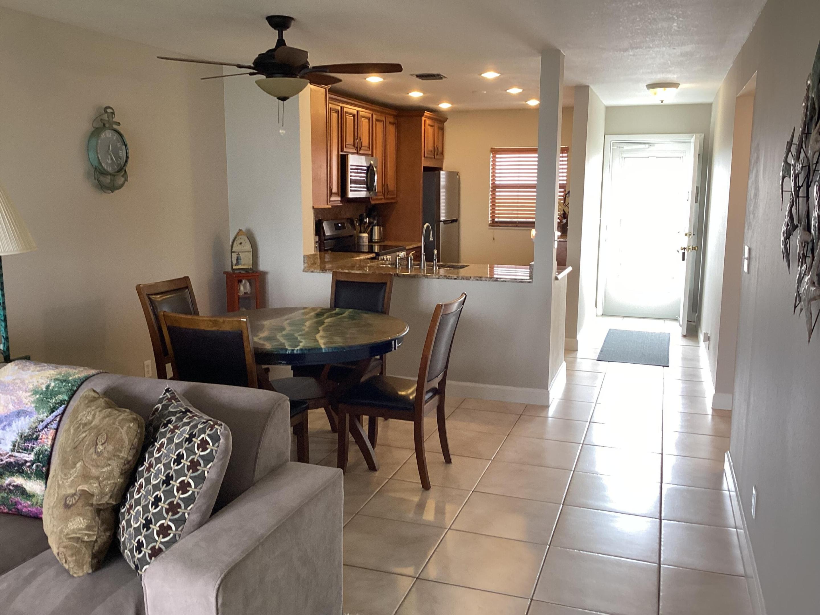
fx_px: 734
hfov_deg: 58.4
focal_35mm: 31
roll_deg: +0.9
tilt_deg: -8.3
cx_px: 410
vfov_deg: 45.4
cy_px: 308
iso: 80
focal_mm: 3.3
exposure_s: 1/60
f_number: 2.4
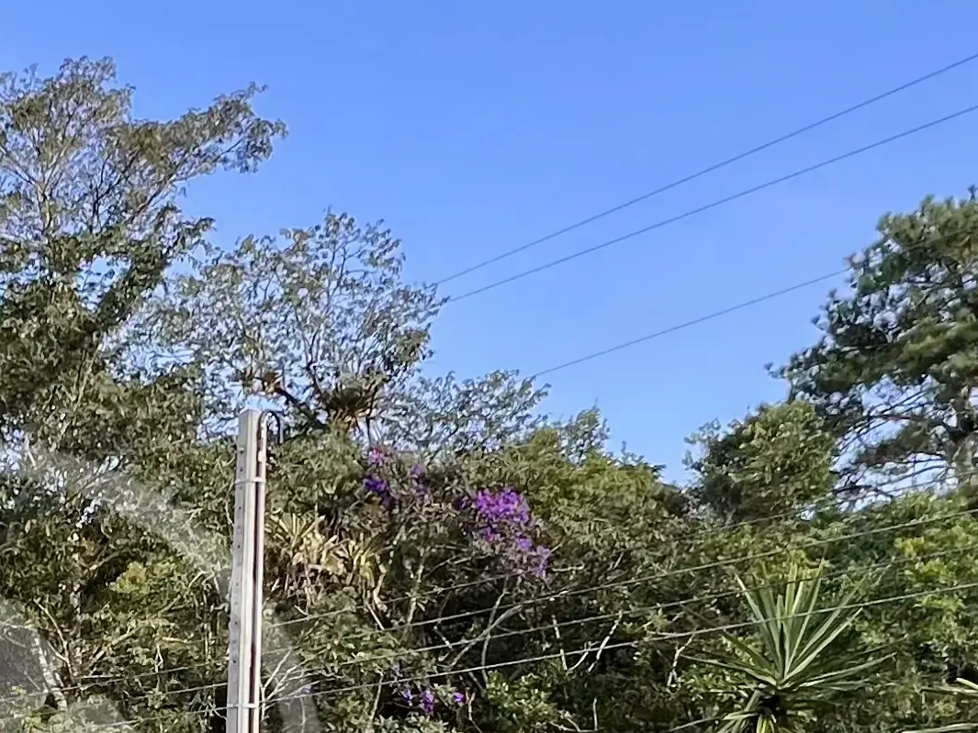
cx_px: -28
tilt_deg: +1.6
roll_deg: -0.9
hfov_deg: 35.4
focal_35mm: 48
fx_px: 1356
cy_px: 795
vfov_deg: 27.8
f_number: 1.8
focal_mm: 1.57
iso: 32
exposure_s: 1/492
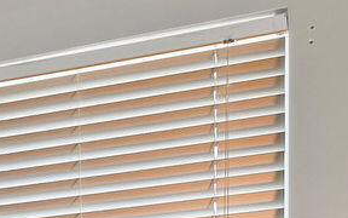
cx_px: -486
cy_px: 478
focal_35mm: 116
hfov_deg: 13.3
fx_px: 1100
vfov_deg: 10.2
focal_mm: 11
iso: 100
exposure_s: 3
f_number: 11
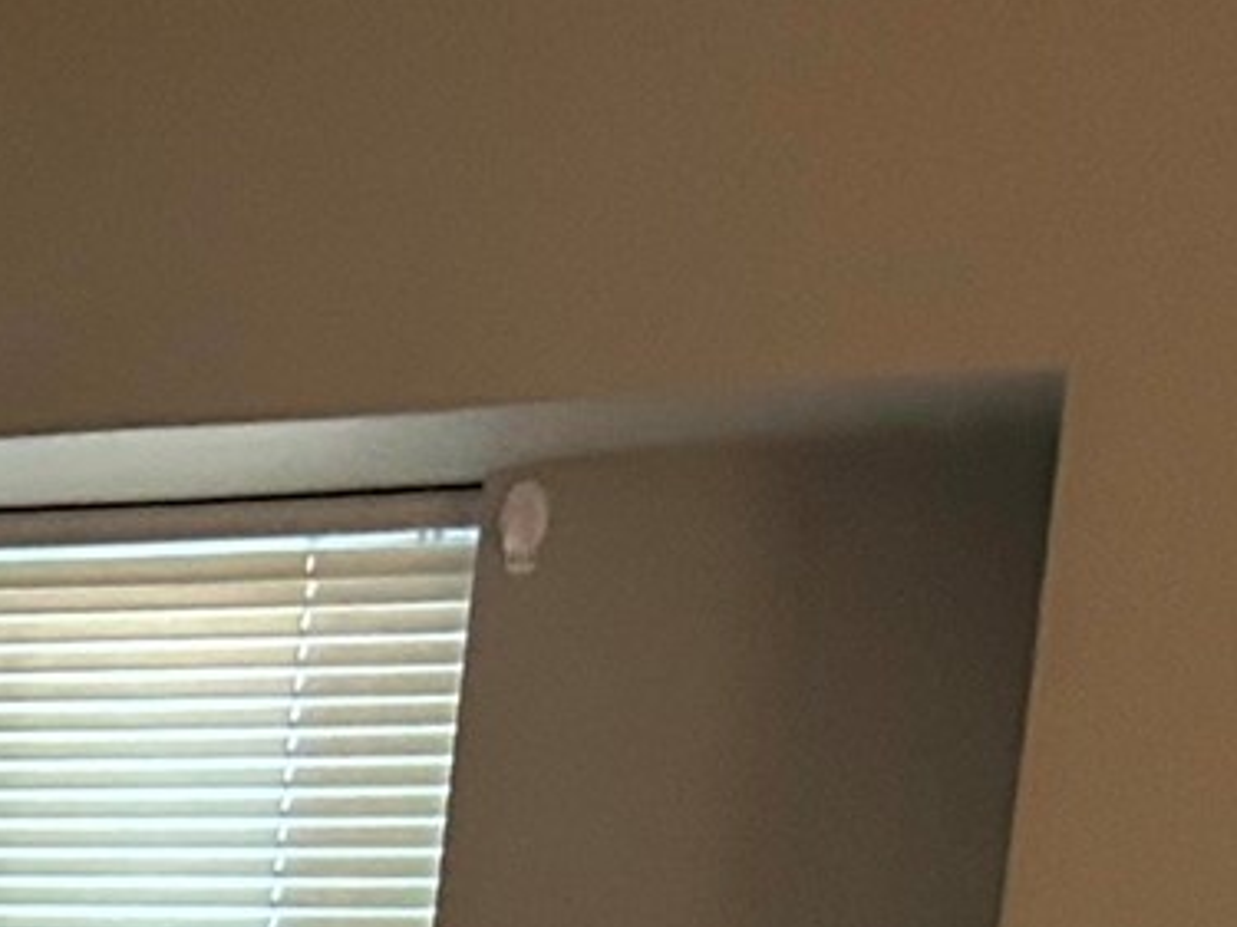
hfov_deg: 11.4
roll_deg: -1.9
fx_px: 5073
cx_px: -1763
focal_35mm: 142
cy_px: 2083
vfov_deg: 9.5
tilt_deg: -10.1
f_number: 1.5
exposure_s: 1/60
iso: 400
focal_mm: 5.7
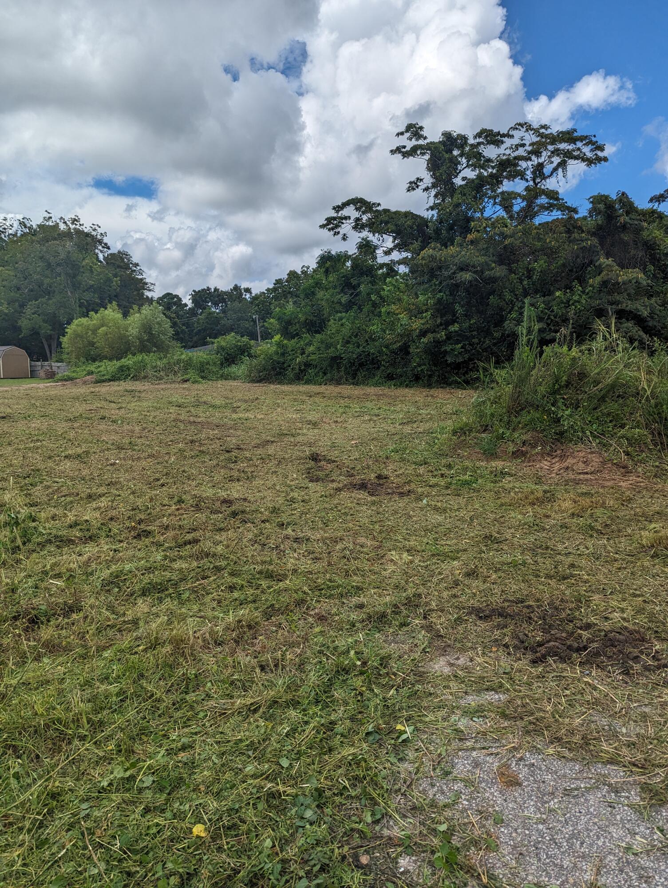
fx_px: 616
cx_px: 334
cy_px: 444
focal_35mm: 24
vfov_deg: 71.5
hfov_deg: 56.9
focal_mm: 6.81
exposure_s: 1/3650
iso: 49
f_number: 1.85
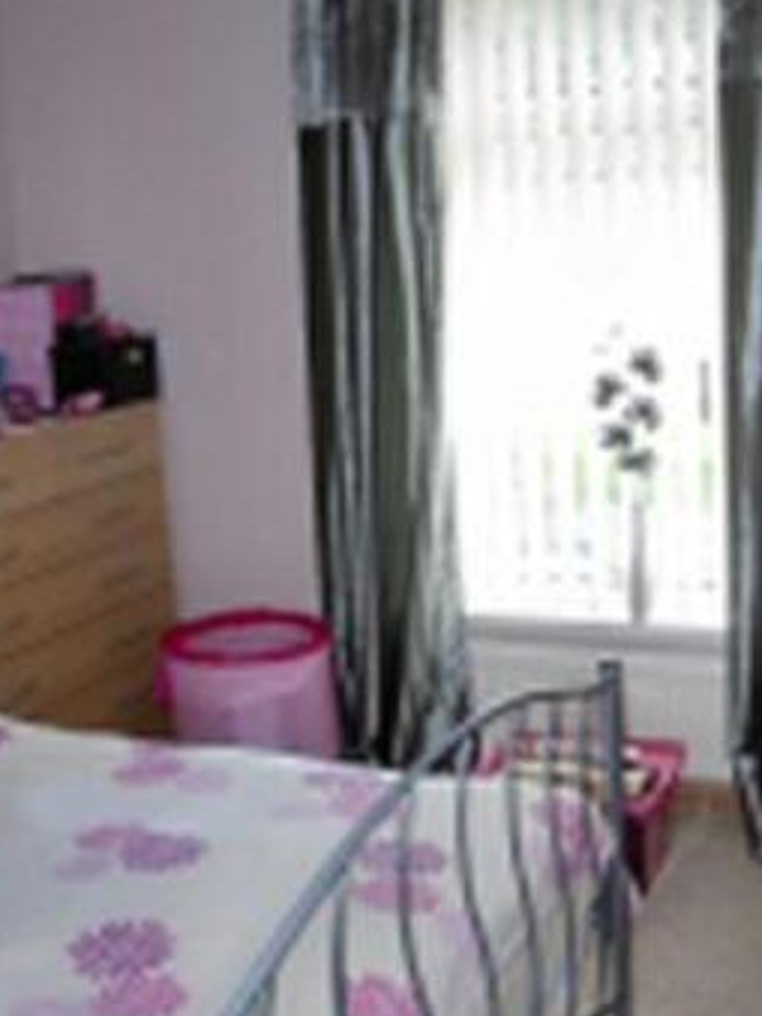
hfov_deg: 29.7
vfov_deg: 38.9
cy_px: 460
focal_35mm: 49
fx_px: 1439
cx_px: 405
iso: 79
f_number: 2.8
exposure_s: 1/69.7
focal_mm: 7.8
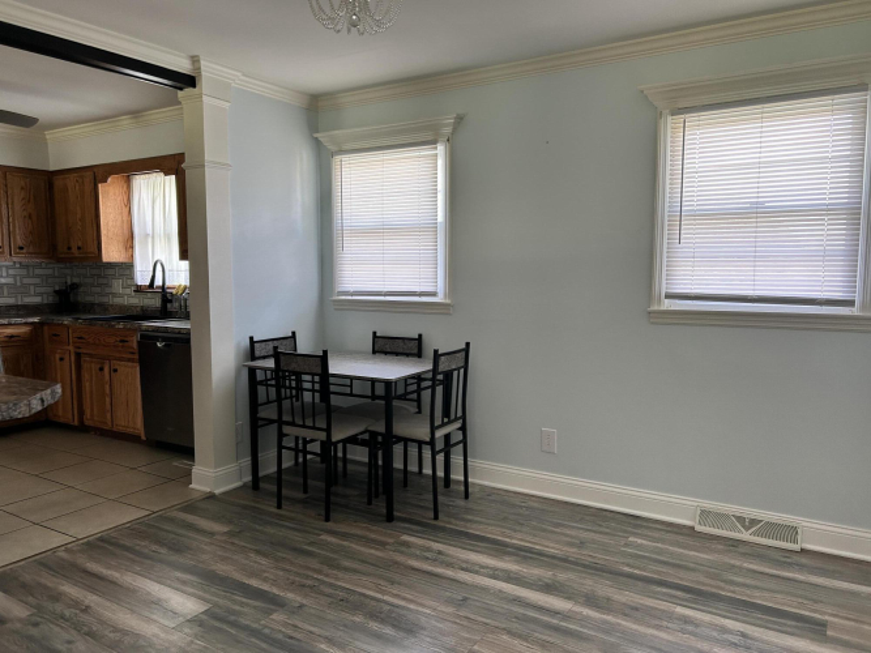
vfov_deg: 53.0
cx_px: 436
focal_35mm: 26
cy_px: 326
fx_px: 654
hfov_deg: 67.3
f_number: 1.5
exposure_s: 1/100
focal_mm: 5.7
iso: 125
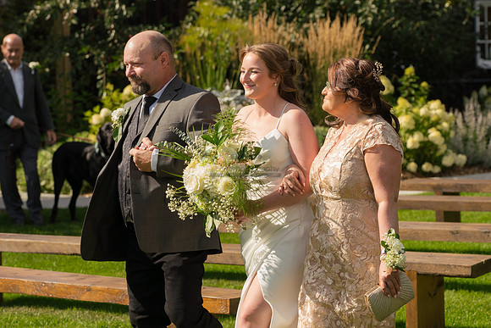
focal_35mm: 134
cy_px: 158
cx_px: 220
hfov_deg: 15.3
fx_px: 1823
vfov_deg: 10.3
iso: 400
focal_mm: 80
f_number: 4.5
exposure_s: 1/2000
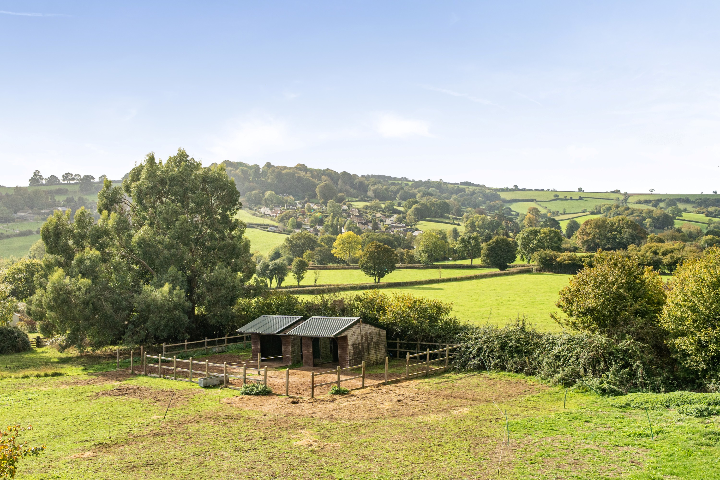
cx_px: 360
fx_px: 720
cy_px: 240
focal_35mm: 36
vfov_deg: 36.9
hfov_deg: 53.1
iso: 400
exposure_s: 1/1250
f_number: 8
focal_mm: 24
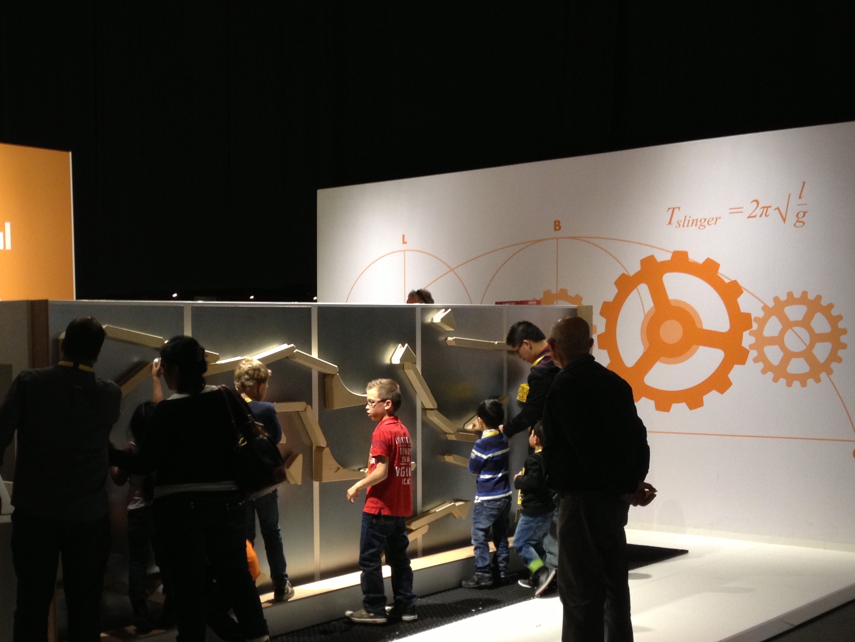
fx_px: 1359
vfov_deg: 26.4
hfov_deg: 34.6
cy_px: 415
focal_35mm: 55
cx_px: 284
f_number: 2.4
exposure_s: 1/20
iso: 125
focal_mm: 4.28
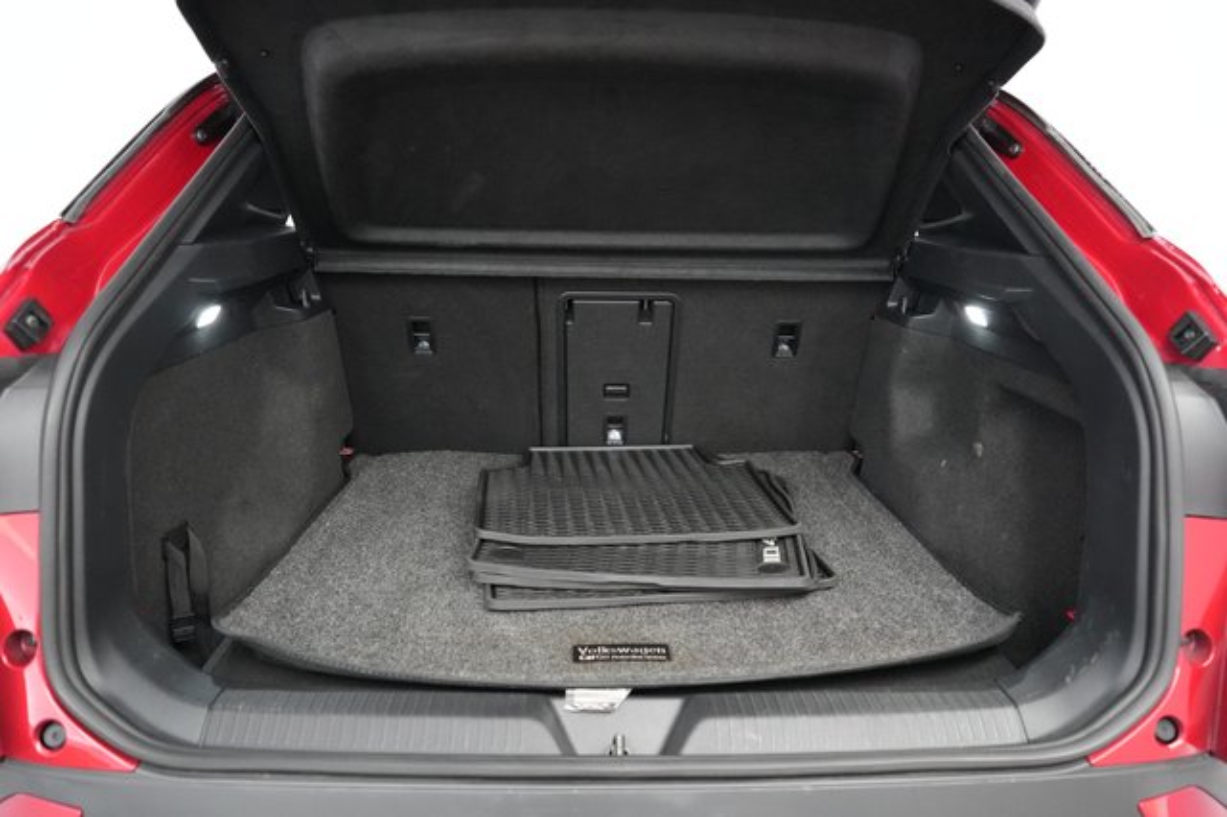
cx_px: 614
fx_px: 886
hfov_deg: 69.4
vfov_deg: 49.5
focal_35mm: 26
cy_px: 408
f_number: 2.8
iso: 8000
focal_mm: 26
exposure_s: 1/160
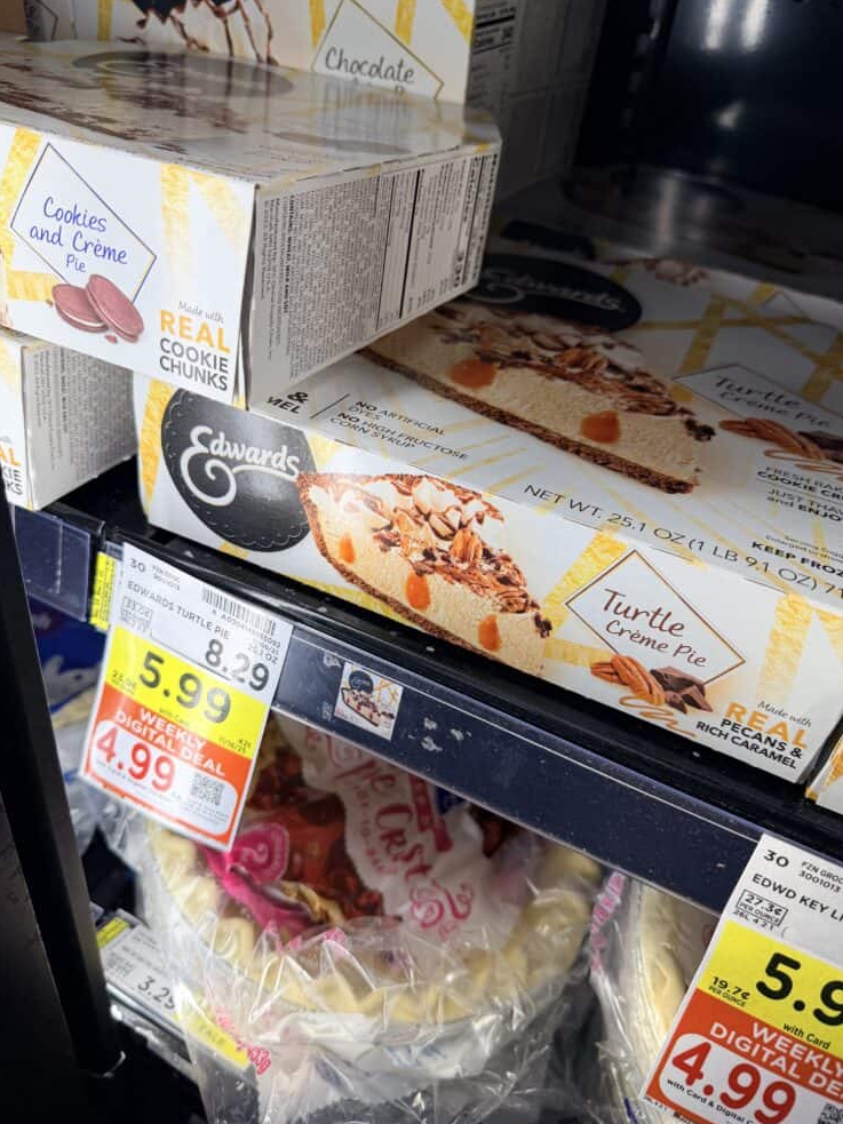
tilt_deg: -36.2
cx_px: 417
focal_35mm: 25
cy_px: 566
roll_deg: -8.8
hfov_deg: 54.9
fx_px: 812
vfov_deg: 69.4
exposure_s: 1/146
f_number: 1.78
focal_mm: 6.76
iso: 80
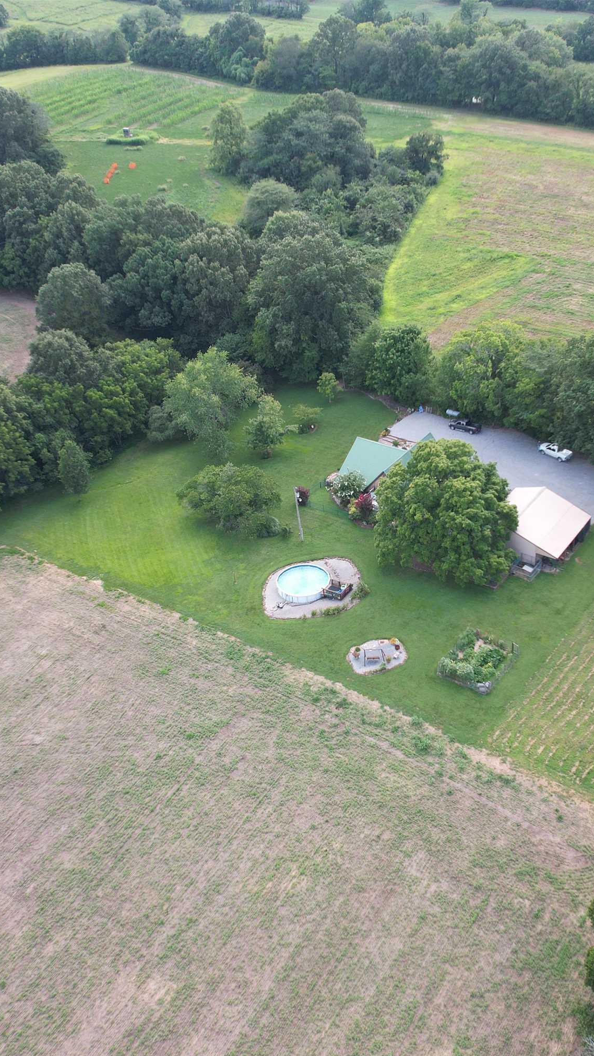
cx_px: 415
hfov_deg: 33.3
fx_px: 980
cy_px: 534
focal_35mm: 35
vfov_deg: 56.6
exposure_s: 1/240
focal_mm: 8.38
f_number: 2.8
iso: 100
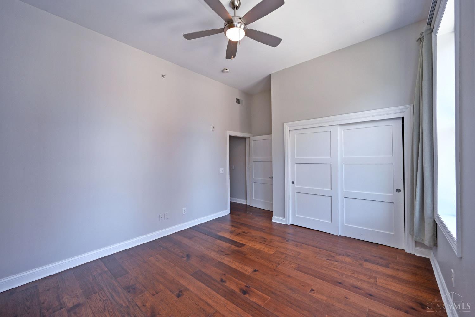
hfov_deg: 104.3
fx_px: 185
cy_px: 158
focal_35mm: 14
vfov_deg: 81.2
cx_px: 238
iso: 360
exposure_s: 1/60
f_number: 4
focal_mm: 14
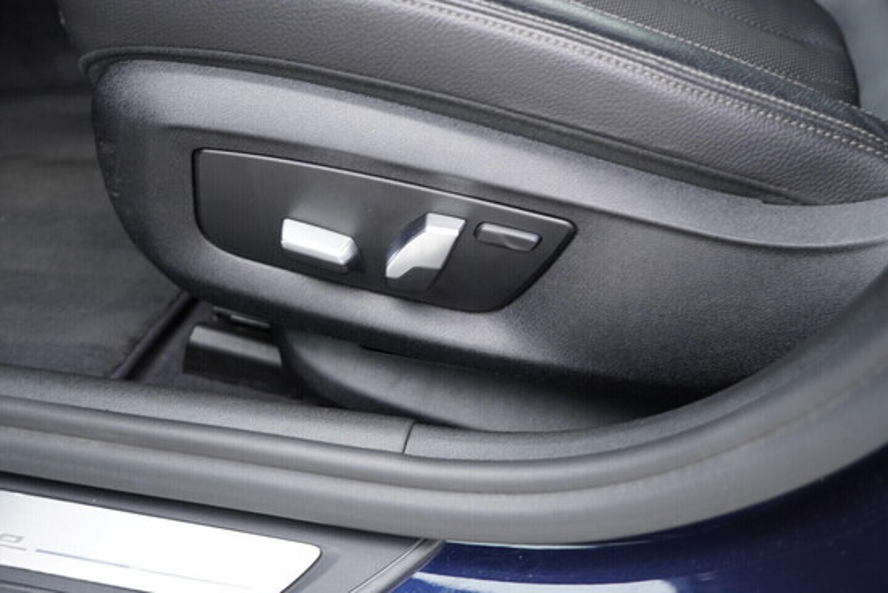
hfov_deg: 53.1
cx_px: 444
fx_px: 888
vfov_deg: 36.9
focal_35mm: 36
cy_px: 296
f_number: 2.8
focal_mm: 24
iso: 250
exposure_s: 1/40
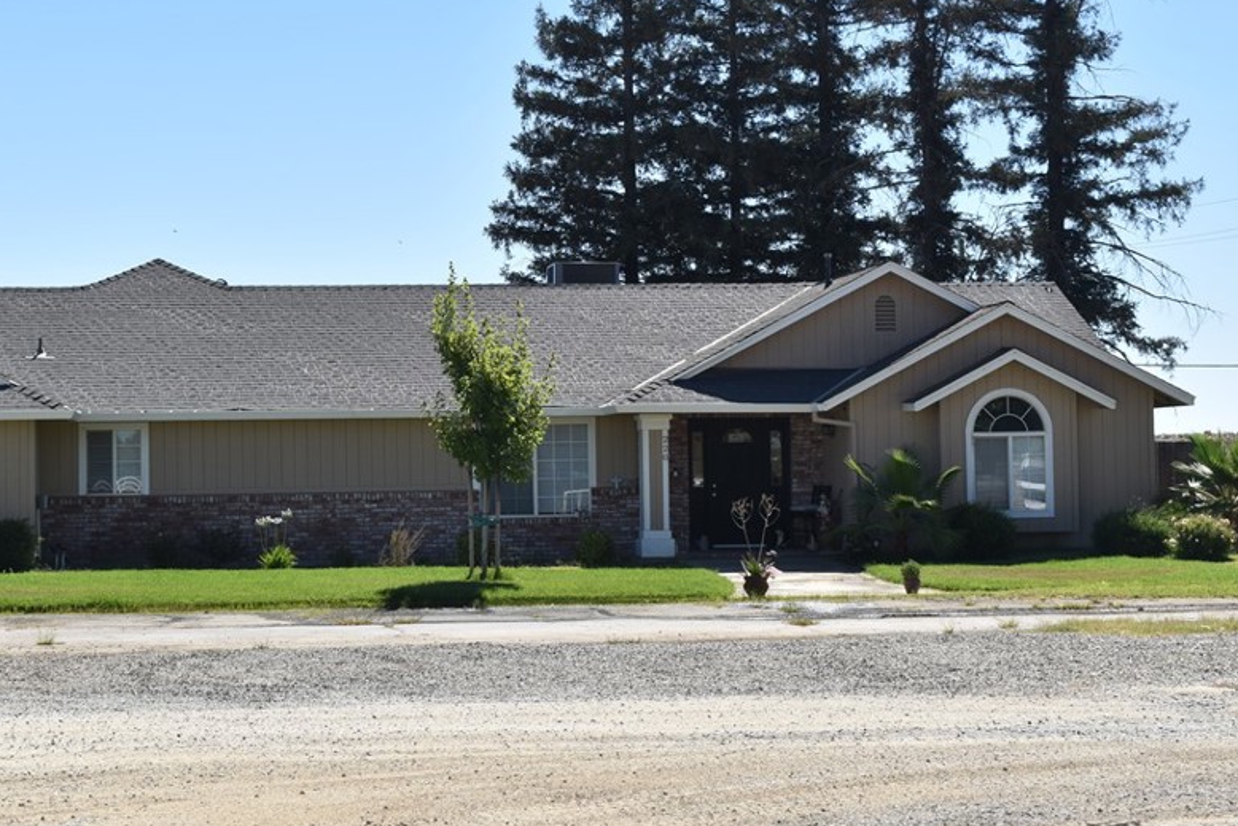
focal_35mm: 75
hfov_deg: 27.0
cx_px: 551
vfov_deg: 18.2
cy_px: 318
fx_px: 2579
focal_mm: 38
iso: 100
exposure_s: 1/250
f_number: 8
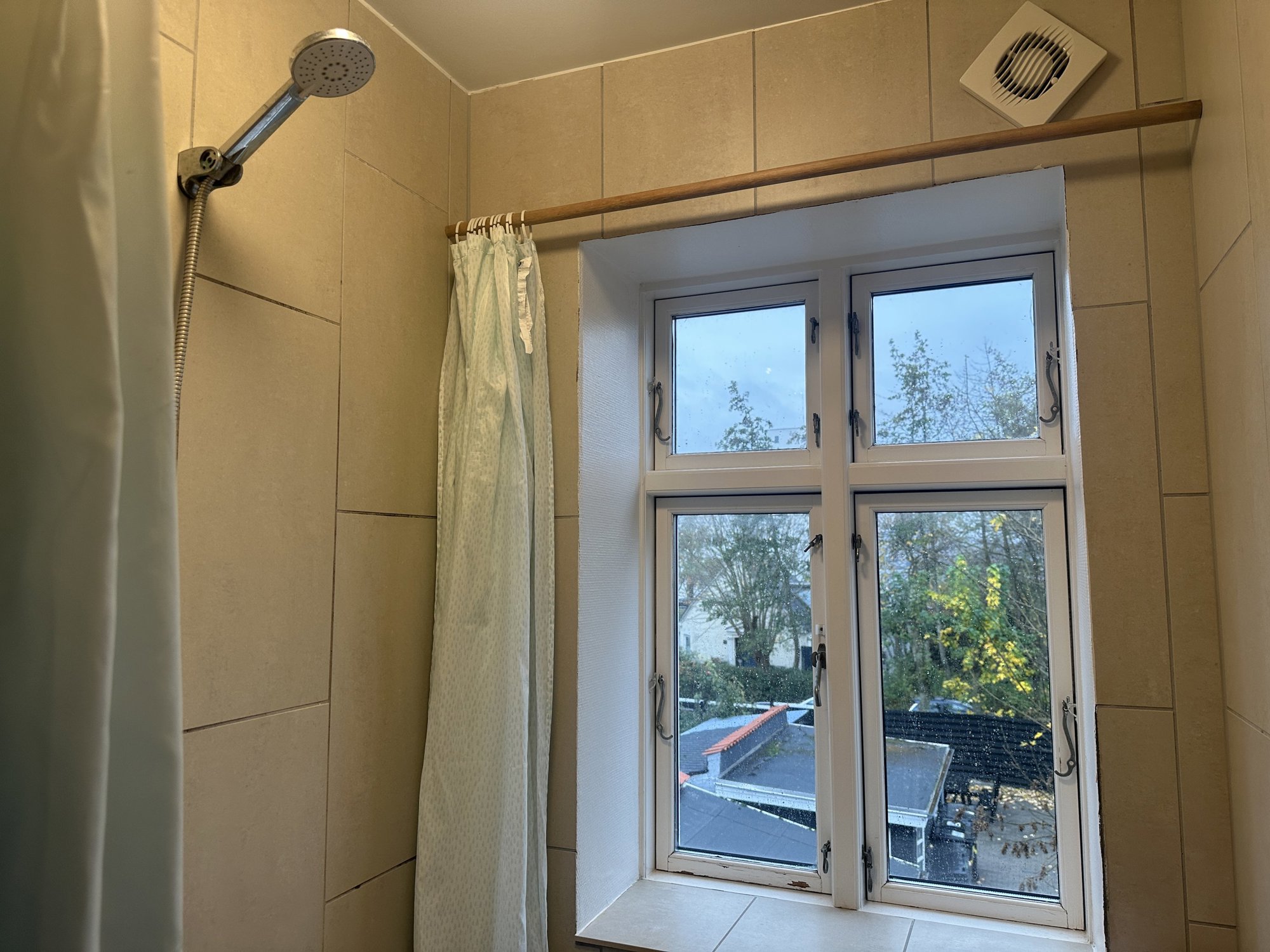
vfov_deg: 56.8
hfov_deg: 71.6
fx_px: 881
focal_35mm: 24
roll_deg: +0.1
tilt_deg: +5.7
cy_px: 476
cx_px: 635
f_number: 1.78
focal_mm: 6.86
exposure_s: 1/100
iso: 100
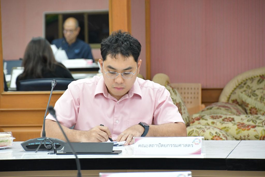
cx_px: 132
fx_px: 1546
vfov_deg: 6.5
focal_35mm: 210
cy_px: 88
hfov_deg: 9.8
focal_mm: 140
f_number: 6
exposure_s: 1/160
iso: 3200
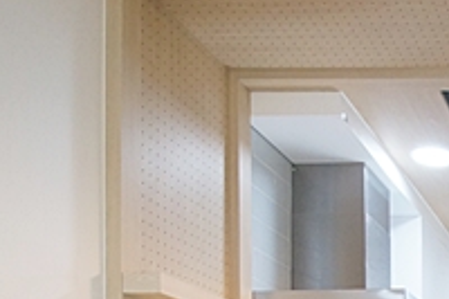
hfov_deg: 26.5
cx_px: 629
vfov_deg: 19.5
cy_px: 459
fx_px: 748
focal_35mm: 60
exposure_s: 1/100
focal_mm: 10
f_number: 3.5
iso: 800
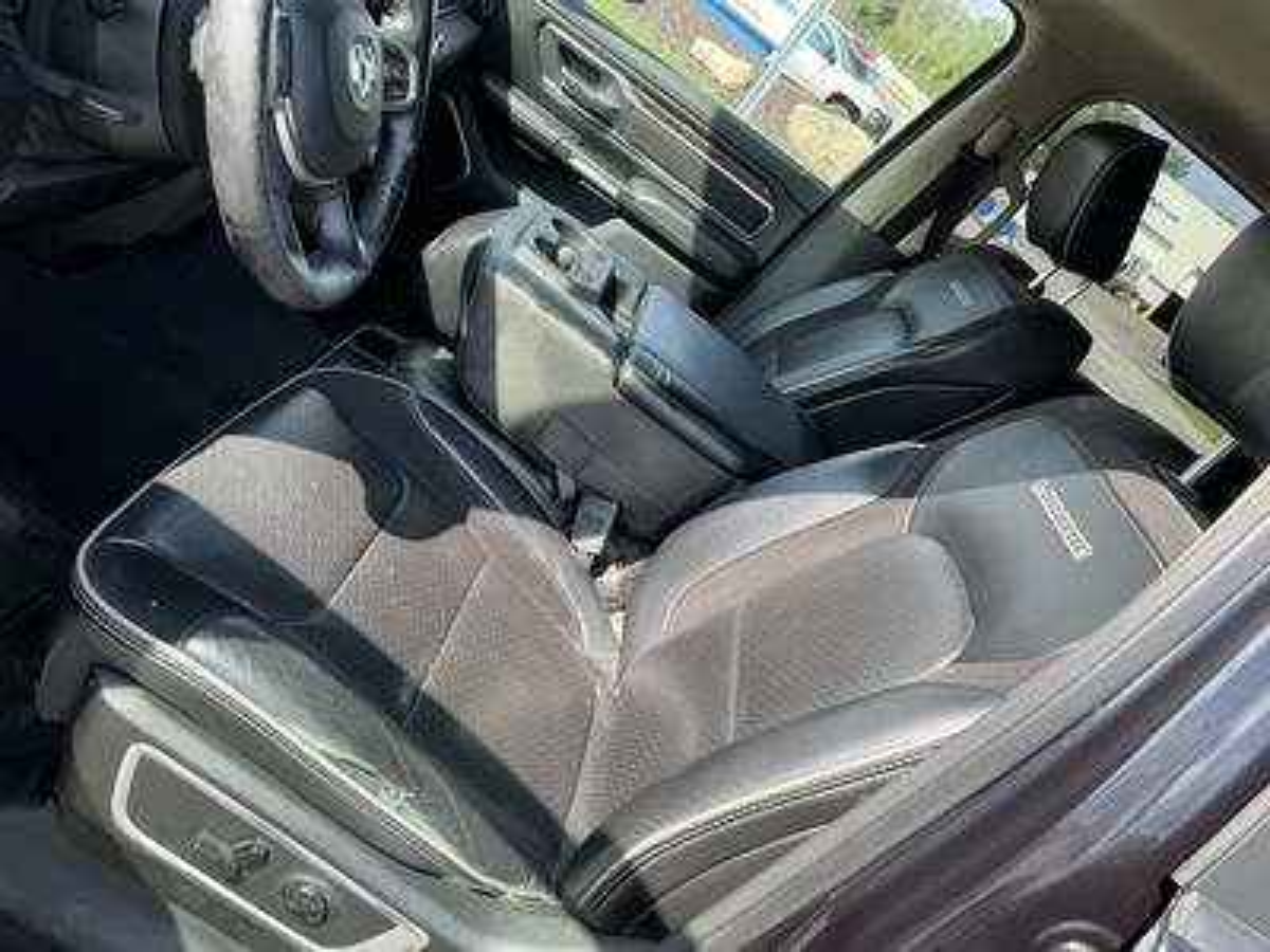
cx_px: 635
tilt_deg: -23.7
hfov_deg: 63.4
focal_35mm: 28
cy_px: 476
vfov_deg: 49.7
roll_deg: -40.0
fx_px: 1027
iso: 20
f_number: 1.8
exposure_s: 1/153
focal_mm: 3
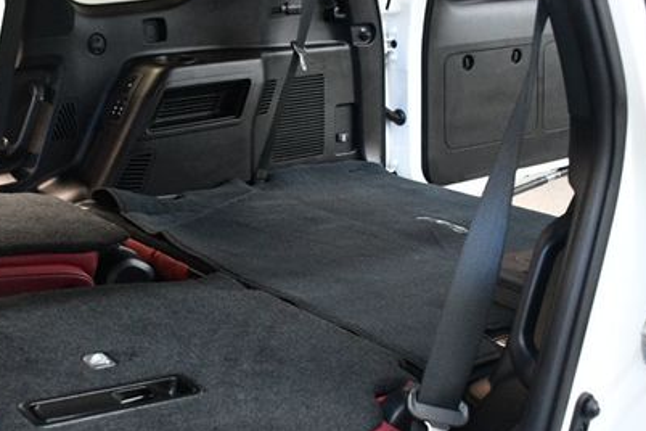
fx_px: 772
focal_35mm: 43
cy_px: 240
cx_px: 259
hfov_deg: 45.2
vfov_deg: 31.2
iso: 3200
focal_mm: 18
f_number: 3.5
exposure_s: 1/80
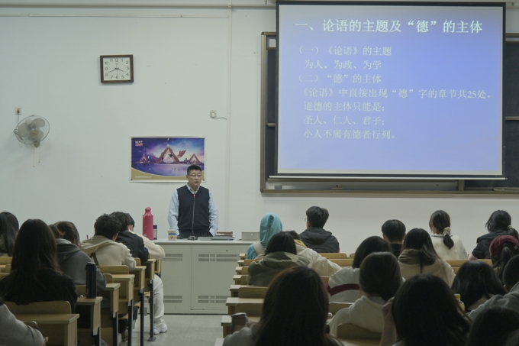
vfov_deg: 18.2
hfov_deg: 27.0
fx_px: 1081
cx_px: 260
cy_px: 173
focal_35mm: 75
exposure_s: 1/20
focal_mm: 50
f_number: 6.3
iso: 160
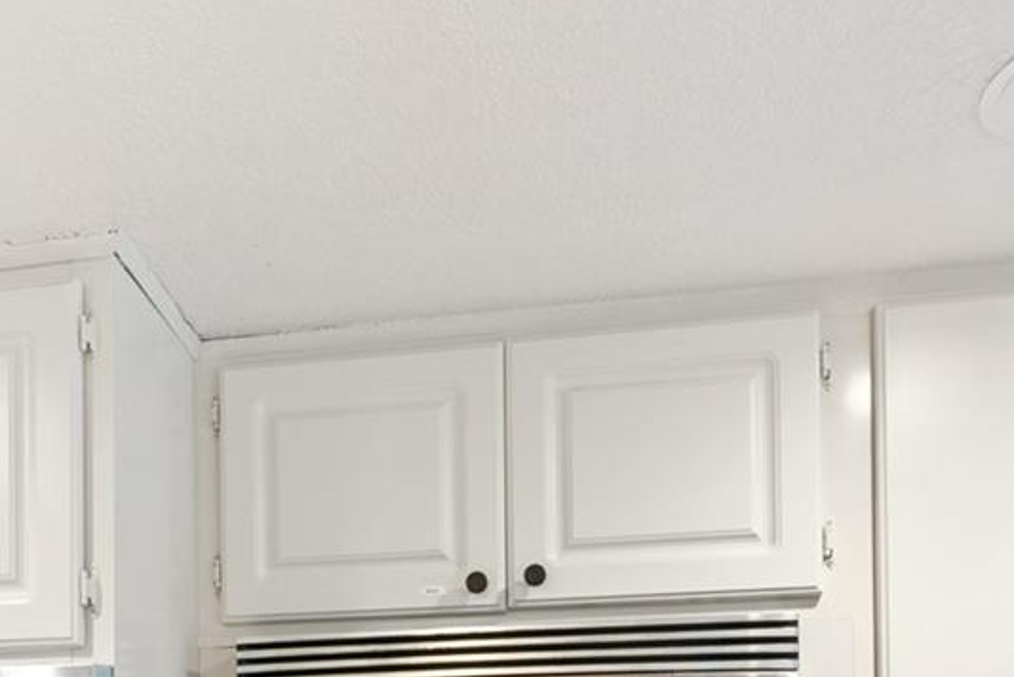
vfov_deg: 27.0
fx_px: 1184
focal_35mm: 42
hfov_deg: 45.4
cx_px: 304
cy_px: 876
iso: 250
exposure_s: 1.6
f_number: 6.3
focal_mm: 14
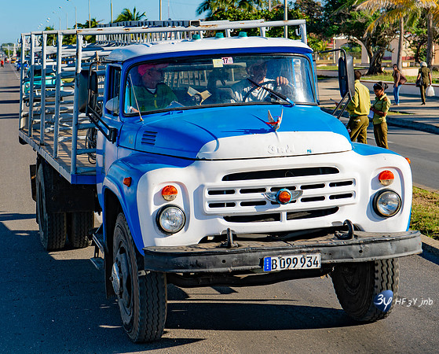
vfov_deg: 17.1
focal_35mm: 90
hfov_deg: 21.1
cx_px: 157
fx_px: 1178
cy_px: 152
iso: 100
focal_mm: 70
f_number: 8
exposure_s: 1/250
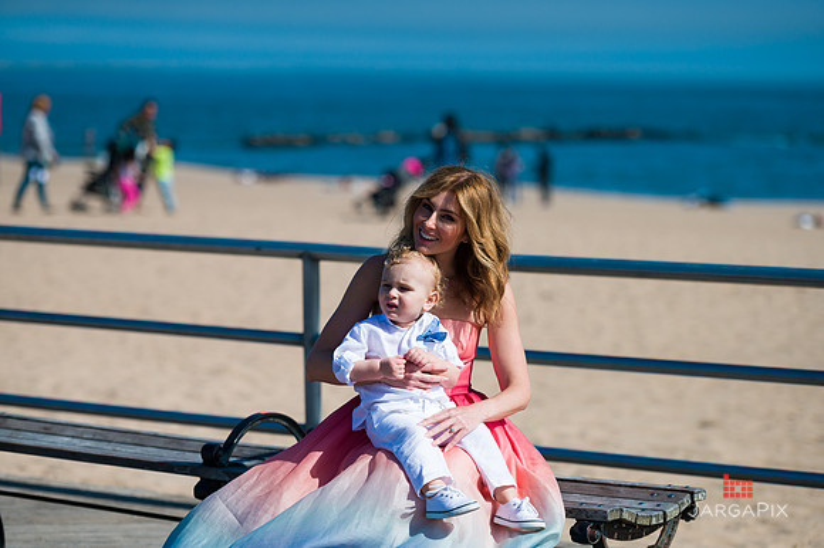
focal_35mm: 130
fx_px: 2974
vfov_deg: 10.5
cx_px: 412
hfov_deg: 15.8
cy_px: 274
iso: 200
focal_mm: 130
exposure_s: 1/6400
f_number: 3.2
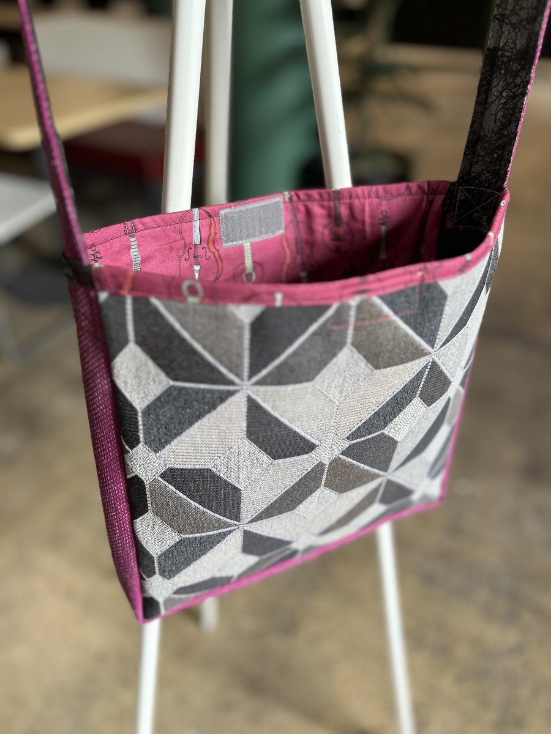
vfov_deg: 67.3
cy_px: 367
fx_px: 552
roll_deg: -0.3
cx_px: 276
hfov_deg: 53.1
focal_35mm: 26
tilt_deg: -35.4
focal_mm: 5.7
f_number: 1.5
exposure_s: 1/120
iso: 64
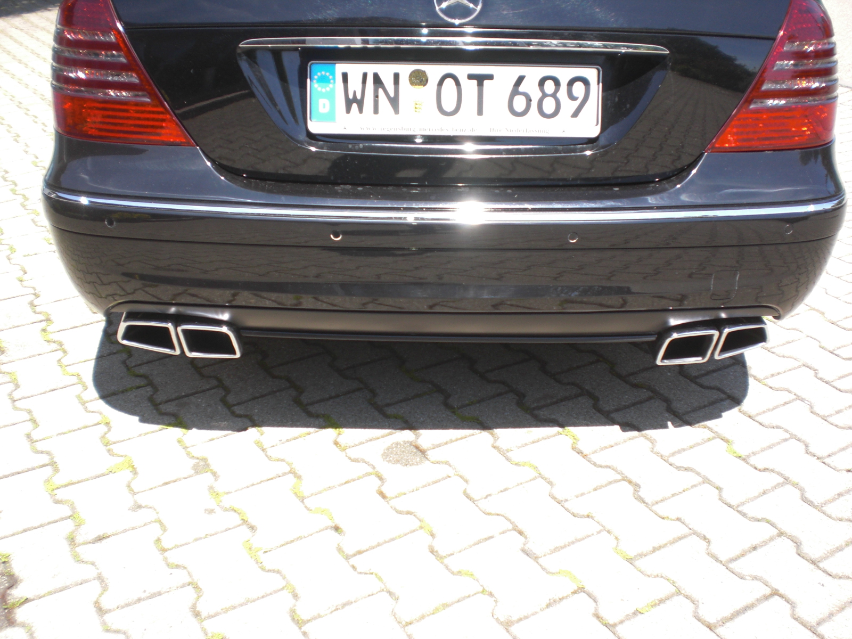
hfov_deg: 49.0
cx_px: 426
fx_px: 935
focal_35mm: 38
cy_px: 320
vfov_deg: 37.7
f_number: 3.1
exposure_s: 1/250
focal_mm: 6.3
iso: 64
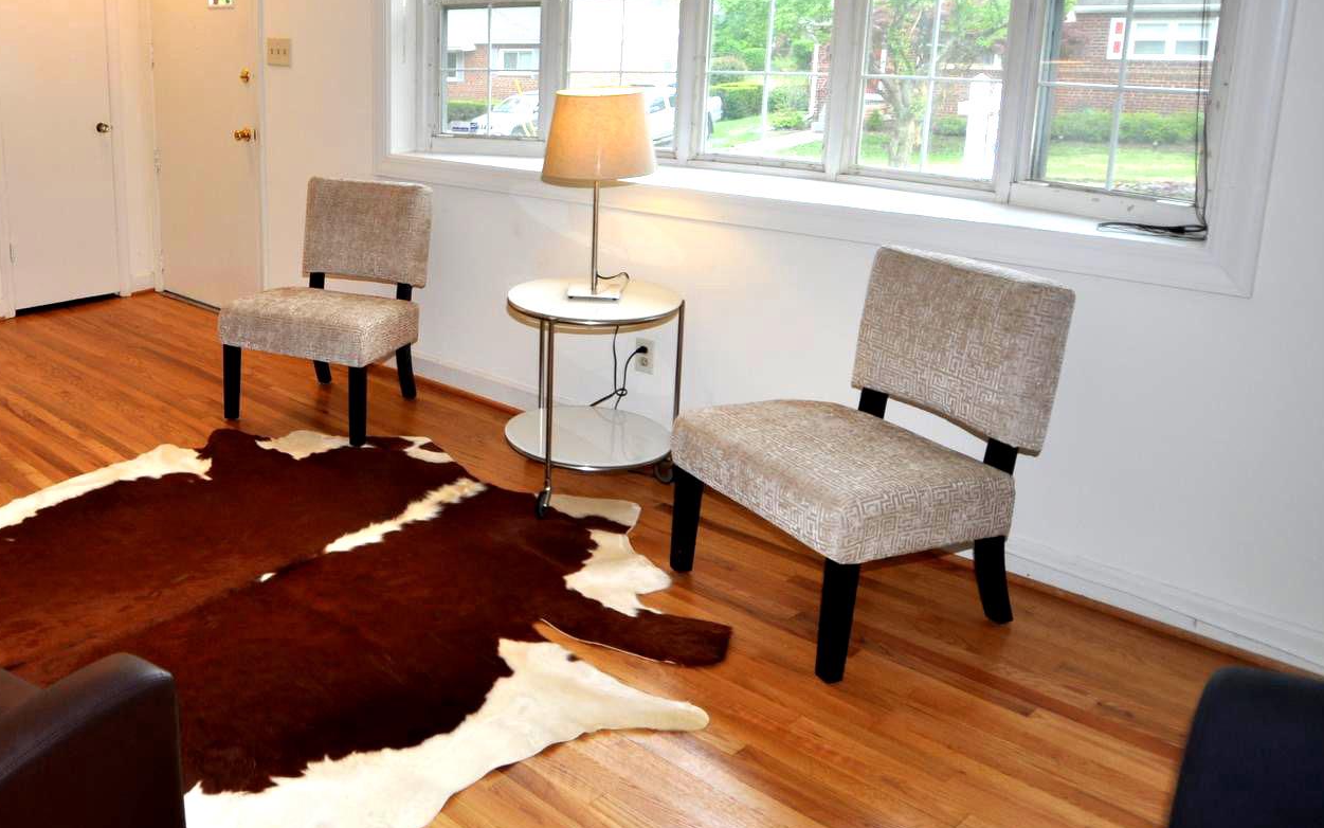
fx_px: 1083
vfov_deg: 41.3
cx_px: 255
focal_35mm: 30
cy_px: 274
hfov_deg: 57.9
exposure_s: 1/60
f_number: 4
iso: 200
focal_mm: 12
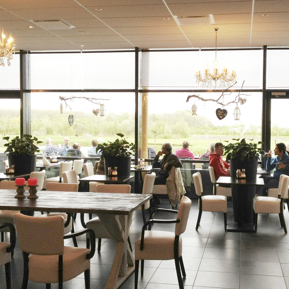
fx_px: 444
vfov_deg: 36.0
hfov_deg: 36.0
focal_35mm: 47
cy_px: 164
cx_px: 154
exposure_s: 1/60
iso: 80
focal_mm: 4.28
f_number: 2.4
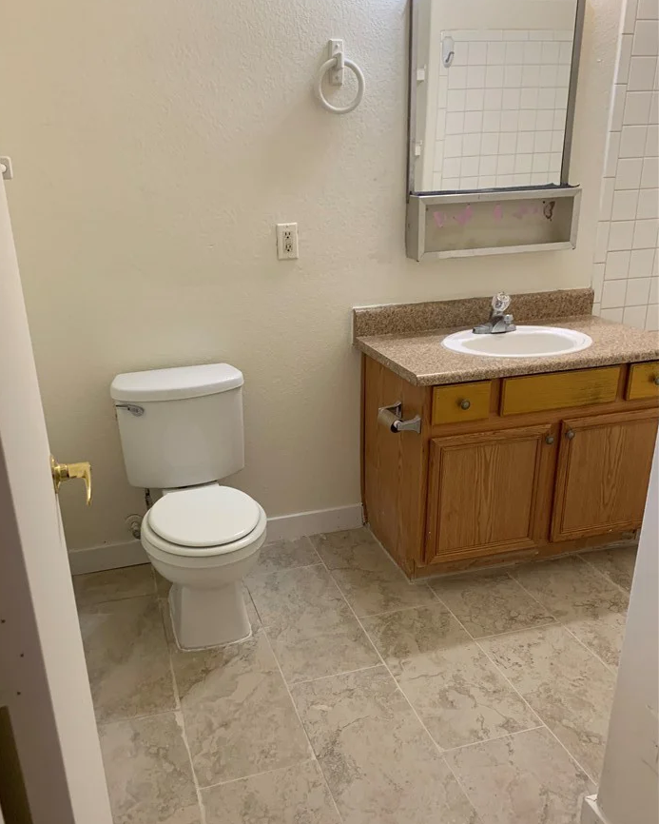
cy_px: 463
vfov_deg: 58.6
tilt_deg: -20.7
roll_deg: +1.2
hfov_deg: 48.4
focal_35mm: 30
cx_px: 295
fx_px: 731
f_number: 1.8
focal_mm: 4.25
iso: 100
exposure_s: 1/60
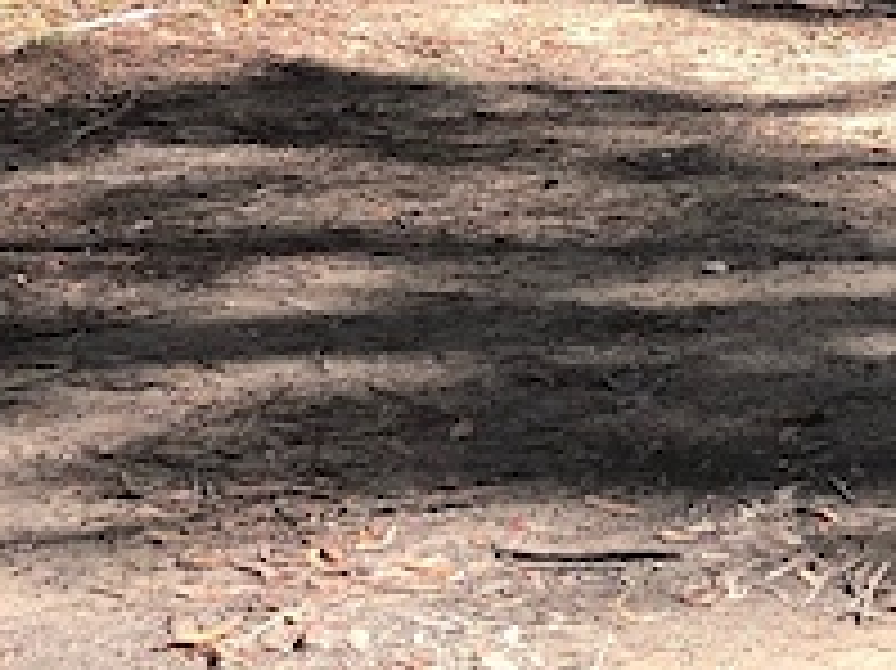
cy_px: -81
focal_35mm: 144
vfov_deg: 10.2
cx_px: 1292
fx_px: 3725
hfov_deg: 13.1
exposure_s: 1/414
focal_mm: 4
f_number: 1.8
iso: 20
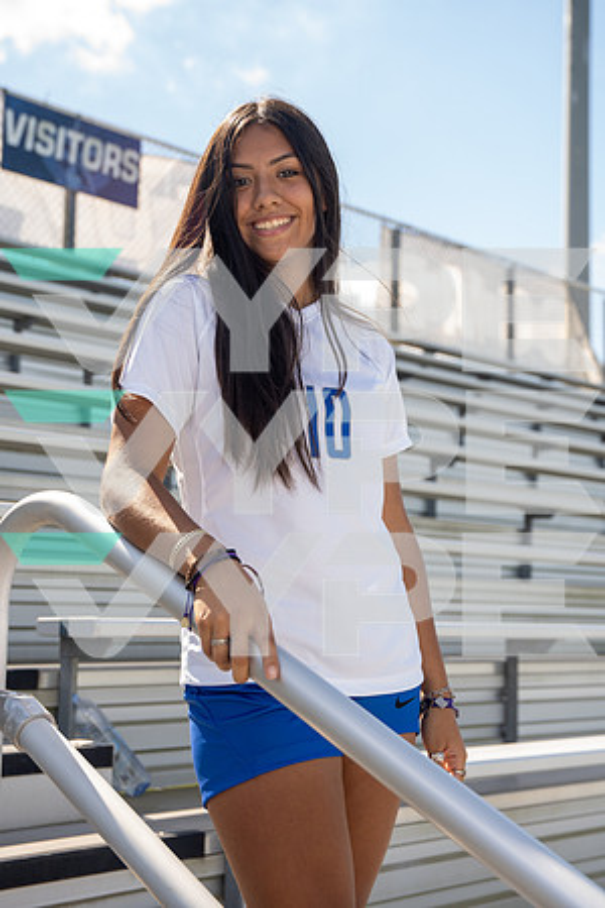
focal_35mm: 53
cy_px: 454
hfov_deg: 25.5
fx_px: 1336
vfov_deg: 37.5
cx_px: 302
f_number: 4.5
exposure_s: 1/200
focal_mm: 53
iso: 50
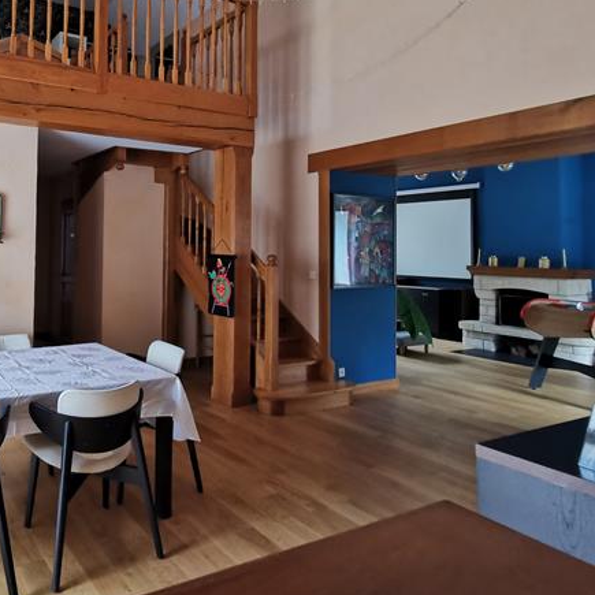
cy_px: 231
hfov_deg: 56.3
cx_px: 115
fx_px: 506
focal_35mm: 26
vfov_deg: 60.3
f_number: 2.2
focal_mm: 2.35
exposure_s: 1/30
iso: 800
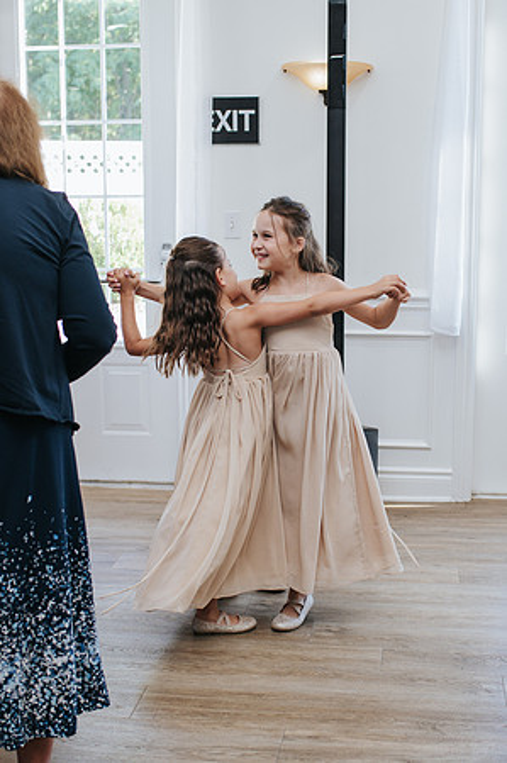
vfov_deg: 37.8
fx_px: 1113
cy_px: 382
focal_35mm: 53
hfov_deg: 25.7
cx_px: 273
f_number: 3.2
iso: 500
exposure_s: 1/200
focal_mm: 35
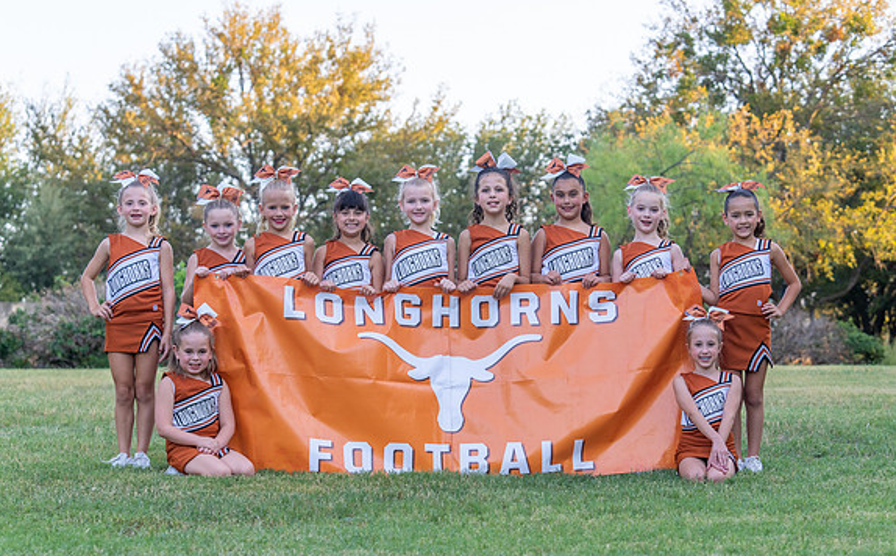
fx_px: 1901
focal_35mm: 78
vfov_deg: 16.6
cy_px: 308
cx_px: 467
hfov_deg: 26.5
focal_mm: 70
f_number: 4
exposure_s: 1/320
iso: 400
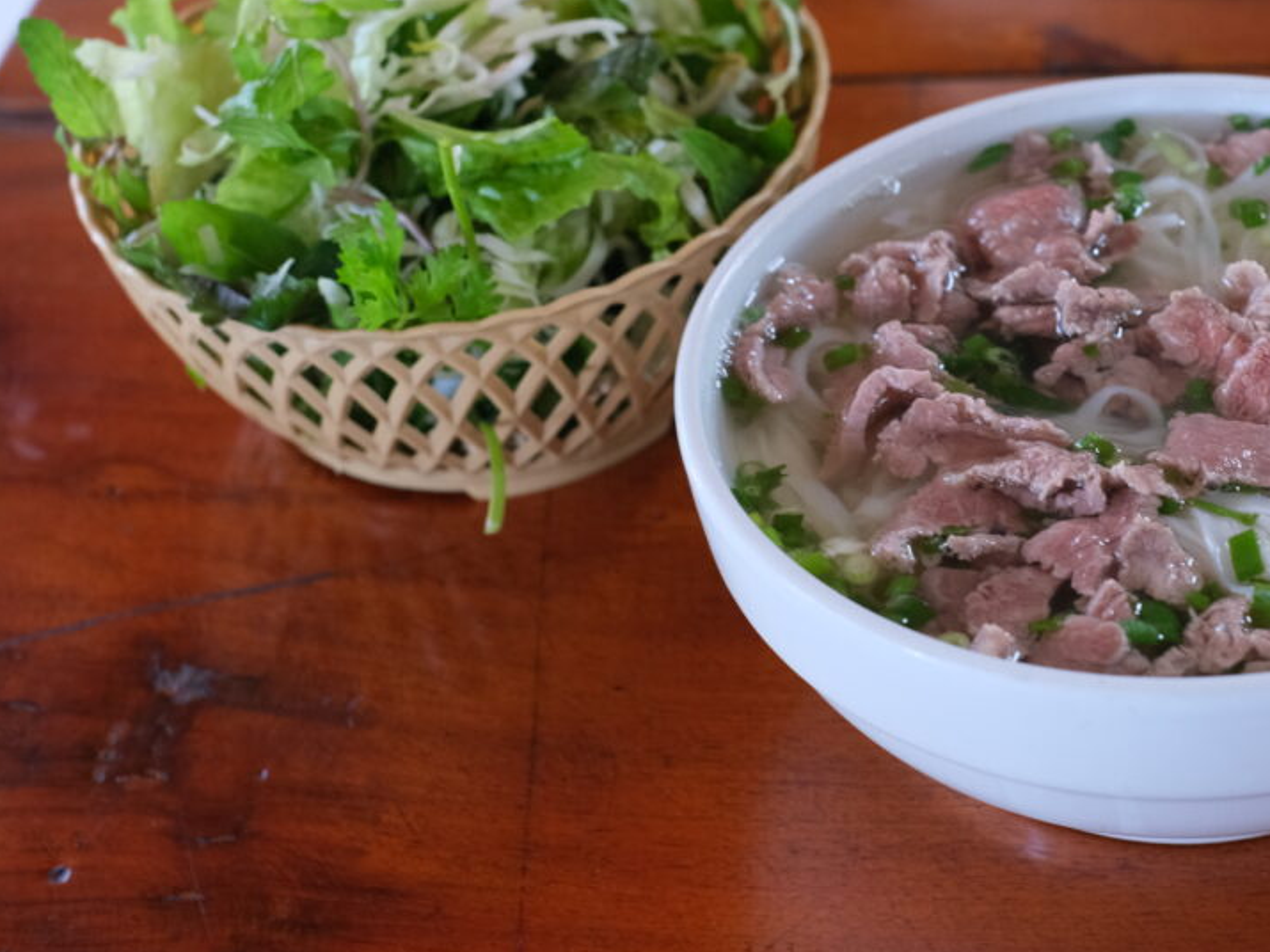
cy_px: 413
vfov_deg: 20.1
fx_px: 2678
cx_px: 901
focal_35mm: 73
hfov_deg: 26.4
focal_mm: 35
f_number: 4
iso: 1600
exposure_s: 1/38
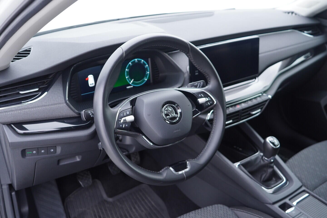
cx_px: 164
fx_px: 327
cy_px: 109
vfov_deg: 36.9
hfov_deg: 53.1
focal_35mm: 36
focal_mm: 24
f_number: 2.8
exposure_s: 1/40
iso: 320
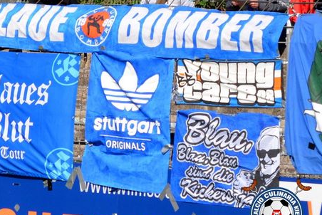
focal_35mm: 189
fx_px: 1692
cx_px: 121
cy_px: 120
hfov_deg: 10.9
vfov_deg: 7.3
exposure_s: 1/1600
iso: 400
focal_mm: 100
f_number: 7.1
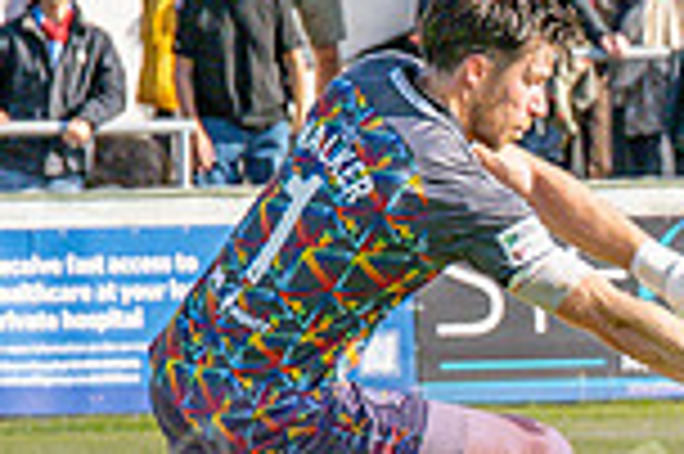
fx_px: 14880
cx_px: 898
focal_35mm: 784
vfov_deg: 1.7
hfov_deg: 2.6
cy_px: 356
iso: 400
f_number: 4
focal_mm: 110
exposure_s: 1/4000
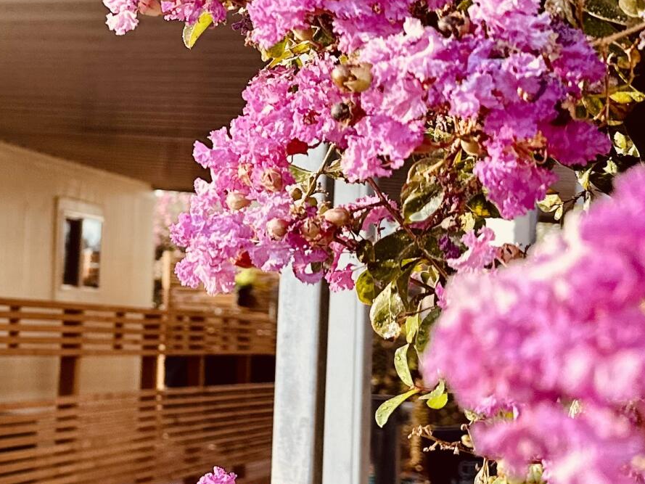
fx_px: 1509
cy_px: 312
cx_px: -229
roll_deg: -2.0
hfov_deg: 21.4
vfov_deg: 18.2
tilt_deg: +0.7
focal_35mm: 81
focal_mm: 6.86
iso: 80
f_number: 1.78
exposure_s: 1/404
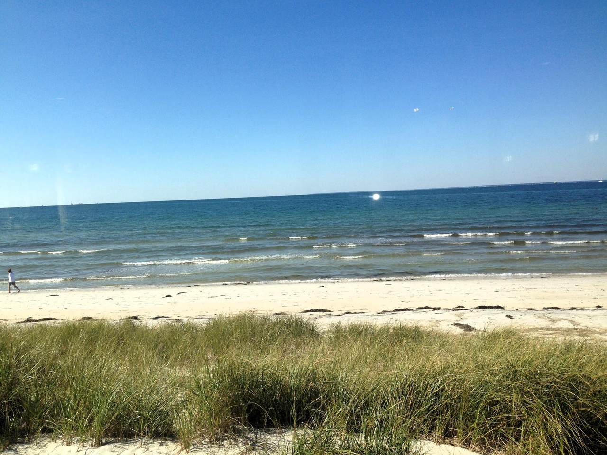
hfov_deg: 55.4
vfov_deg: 42.9
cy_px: 228
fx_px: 579
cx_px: 304
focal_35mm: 33
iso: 50
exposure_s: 1/1642
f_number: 2.4
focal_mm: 4.13
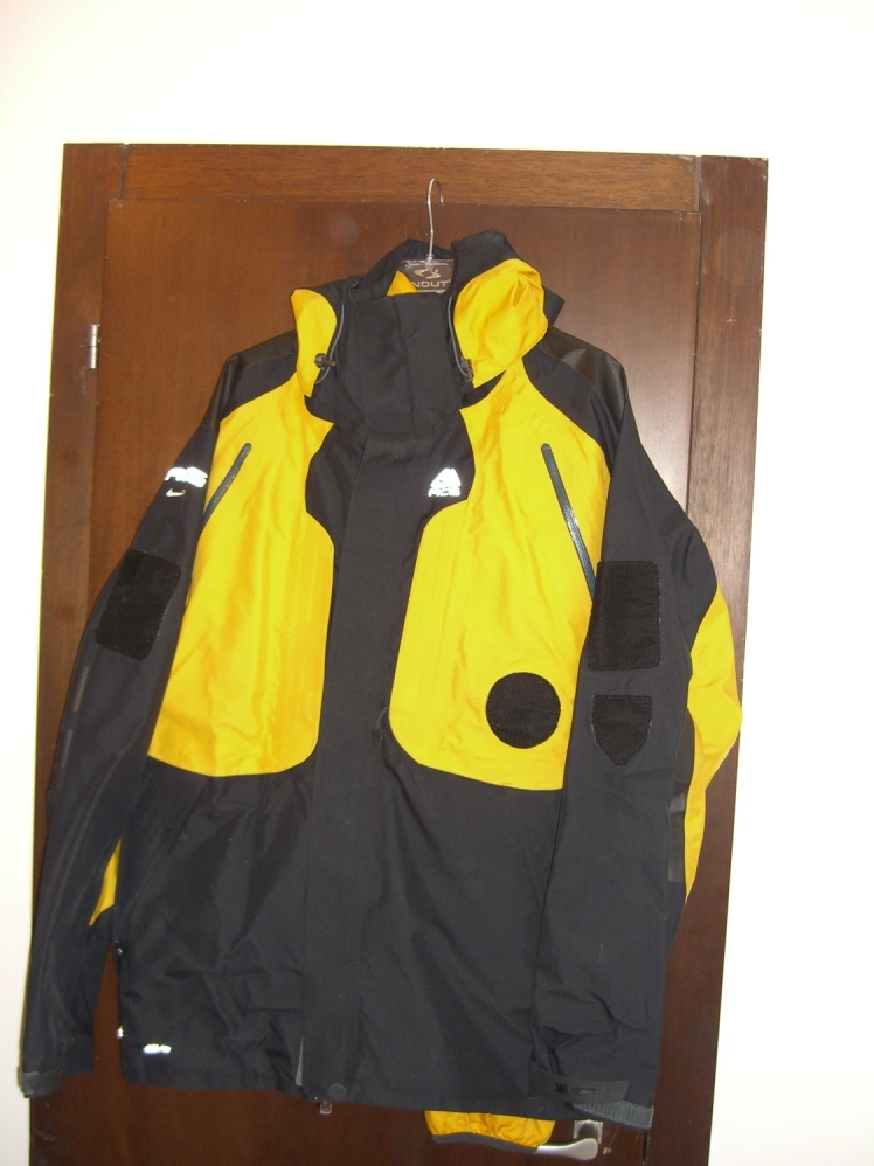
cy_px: 592
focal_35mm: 39
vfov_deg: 47.9
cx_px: 435
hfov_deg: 36.8
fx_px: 1313
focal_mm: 7.9
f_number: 2.8
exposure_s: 1/60
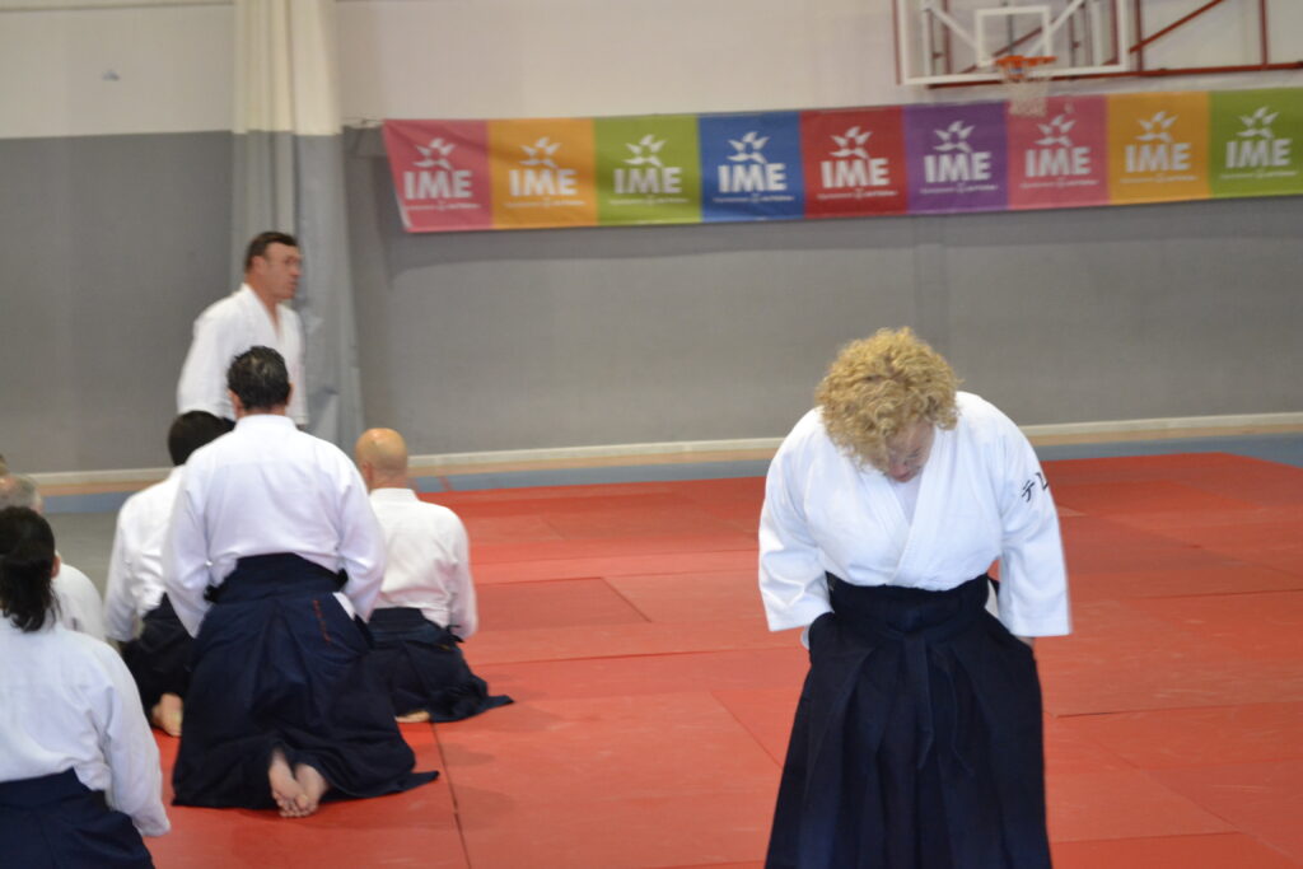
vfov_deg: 16.6
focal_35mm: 82
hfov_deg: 24.6
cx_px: 652
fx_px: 2986
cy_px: 434
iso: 1800
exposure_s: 1/60
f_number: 5.6
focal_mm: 55
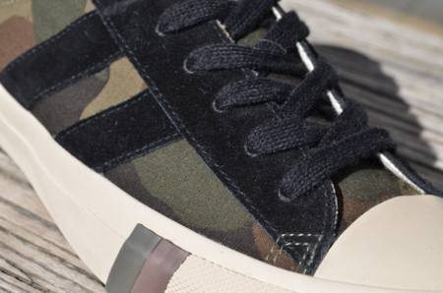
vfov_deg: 16.5
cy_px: 146
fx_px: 1013
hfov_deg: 24.7
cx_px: 222
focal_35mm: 82
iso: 100
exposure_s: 1/160
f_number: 8
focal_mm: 55
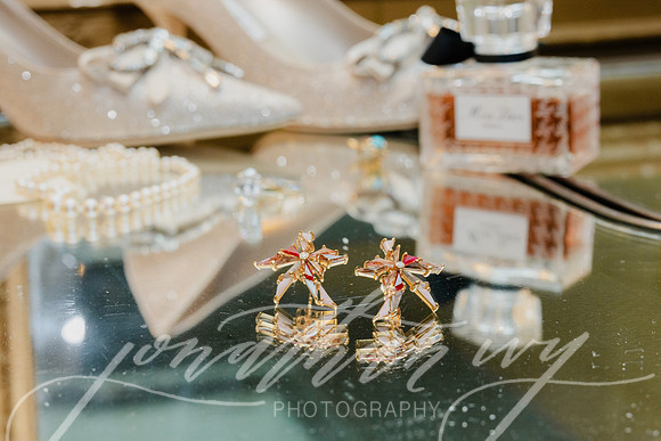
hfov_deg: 39.6
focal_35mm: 50
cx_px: 330
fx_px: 918
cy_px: 220
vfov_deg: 27.0
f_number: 10
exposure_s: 1/100
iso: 1250
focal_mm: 50
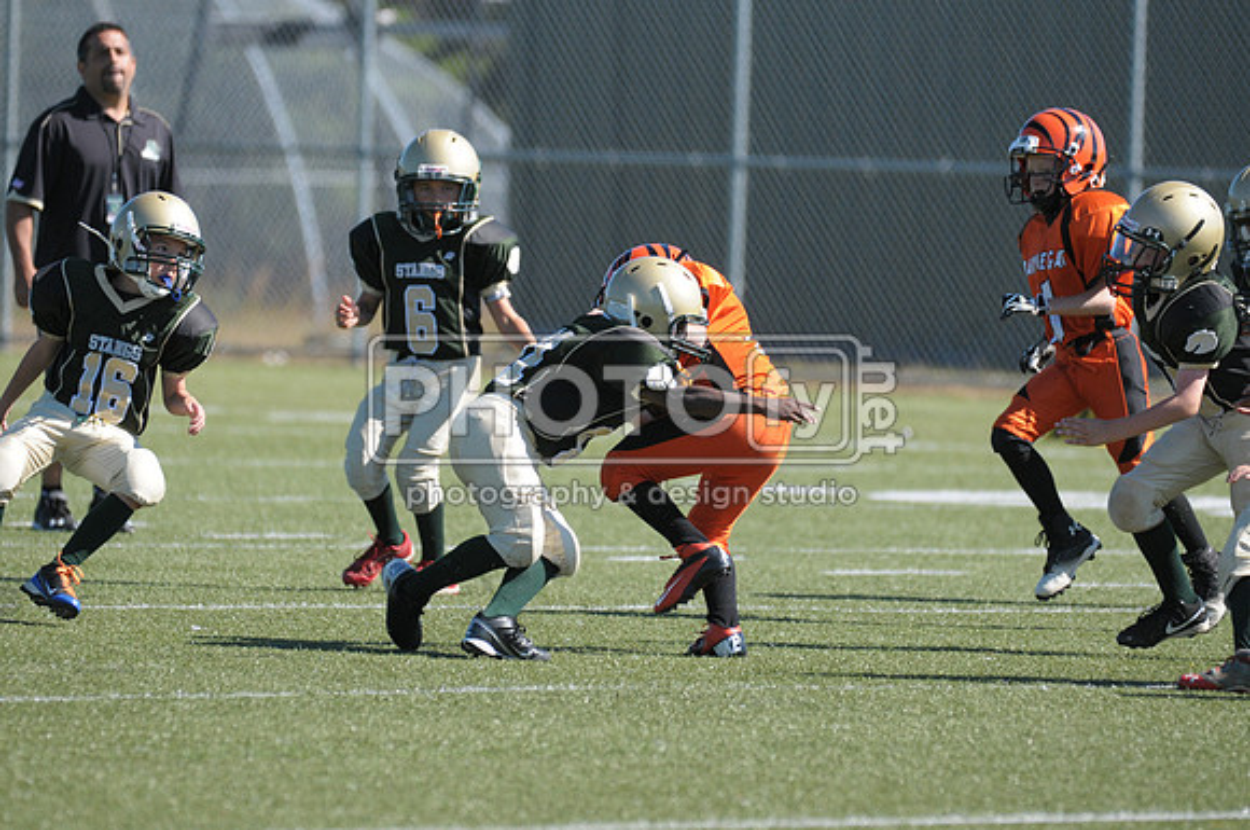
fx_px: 14563
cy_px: 415
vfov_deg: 3.3
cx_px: 625
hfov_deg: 4.9
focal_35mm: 420
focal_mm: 280
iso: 640
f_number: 4
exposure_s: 1/2500
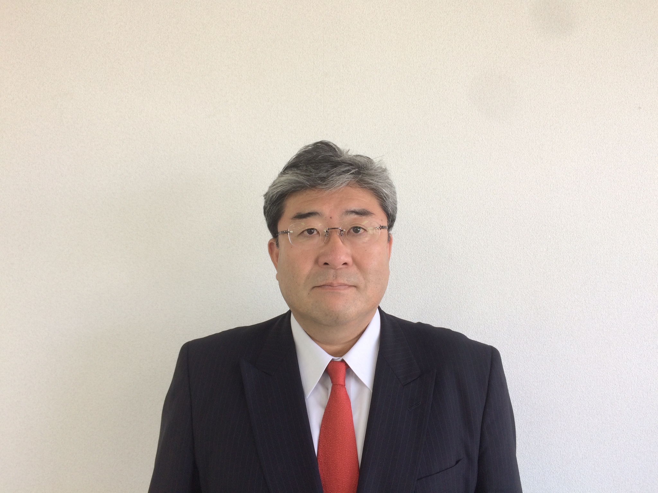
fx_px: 551
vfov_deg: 48.2
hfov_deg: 61.7
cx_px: 329
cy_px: 246
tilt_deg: -5.9
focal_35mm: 29
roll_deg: -0.3
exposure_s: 1/50
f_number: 2.2
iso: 32
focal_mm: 4.15
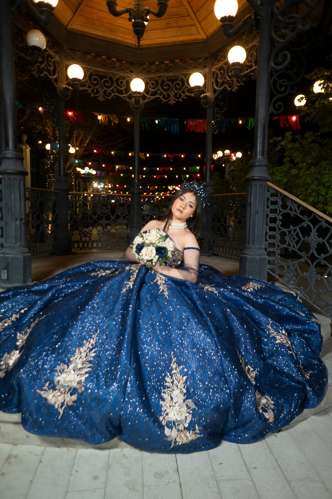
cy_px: 250
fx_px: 332
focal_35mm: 24
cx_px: 166
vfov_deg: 73.7
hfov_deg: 53.1
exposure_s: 1/125
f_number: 2.8
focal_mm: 16
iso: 320
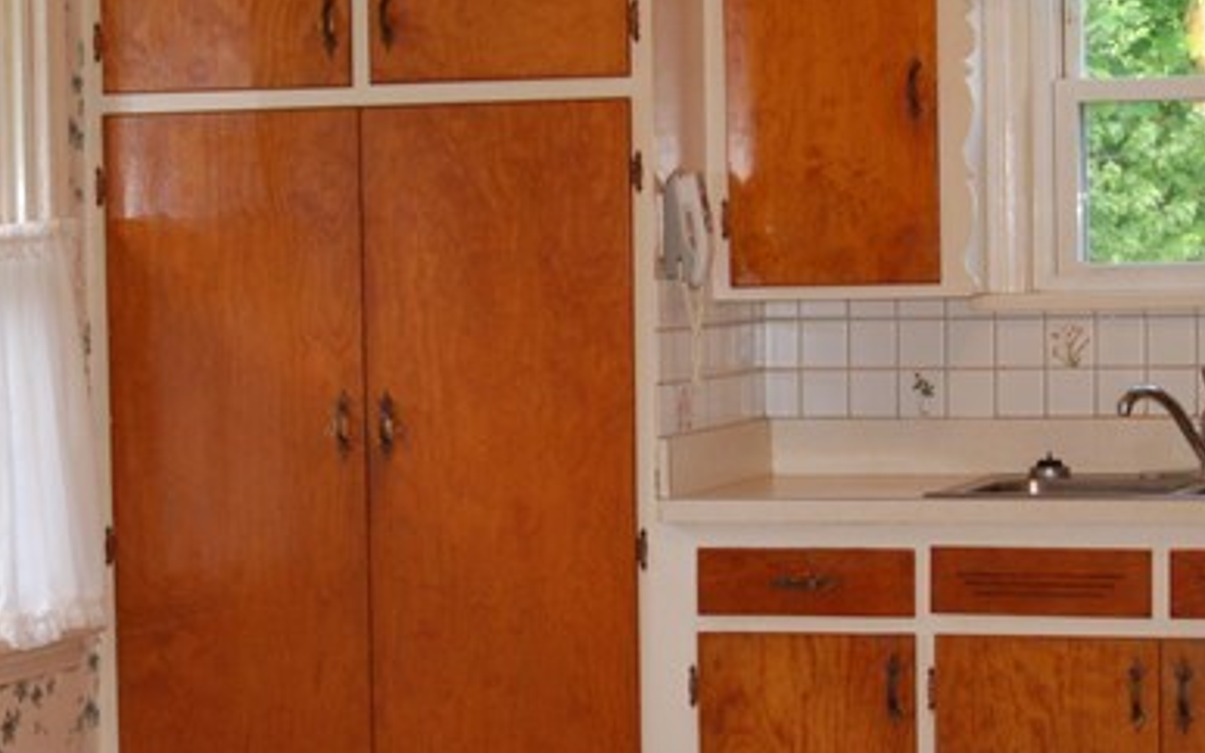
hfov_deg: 17.4
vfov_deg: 10.9
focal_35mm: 120
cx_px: 509
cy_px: 467
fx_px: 3941
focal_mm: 28
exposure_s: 1/60
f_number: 4
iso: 400
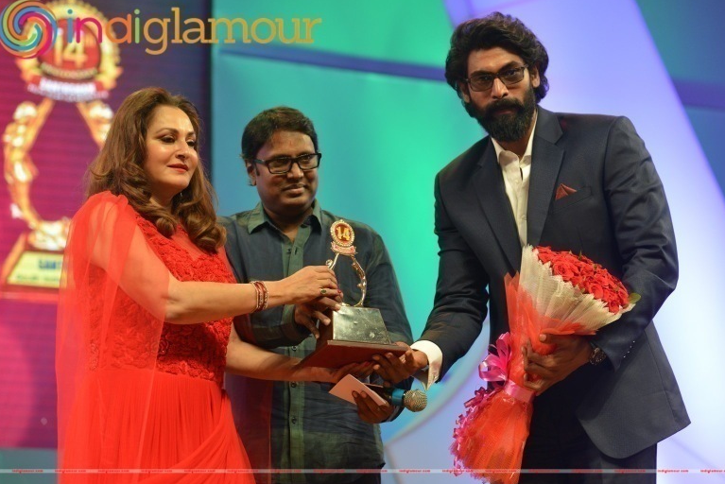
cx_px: 371
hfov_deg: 16.9
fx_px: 2438
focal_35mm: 121
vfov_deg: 11.3
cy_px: 248
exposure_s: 1/160
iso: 1250
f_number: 4.5
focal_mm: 116
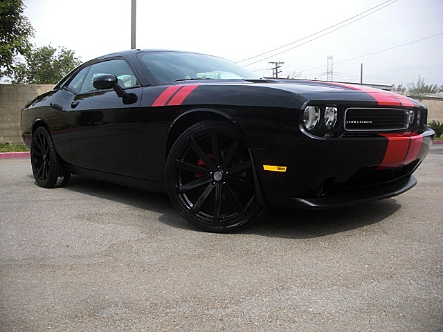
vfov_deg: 39.7
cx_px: 222
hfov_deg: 51.4
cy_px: 166
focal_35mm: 36
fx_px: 461
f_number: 2.8
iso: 50
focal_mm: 6.3
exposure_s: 1/500
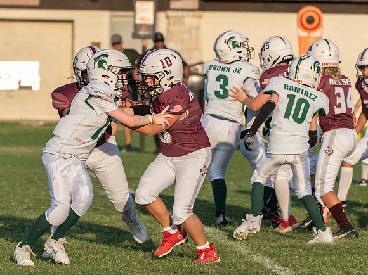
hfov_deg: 6.3
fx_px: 3325
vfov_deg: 4.7
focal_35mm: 313
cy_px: 134
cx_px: 181
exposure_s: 1/1250
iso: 400
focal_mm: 218
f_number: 5.6
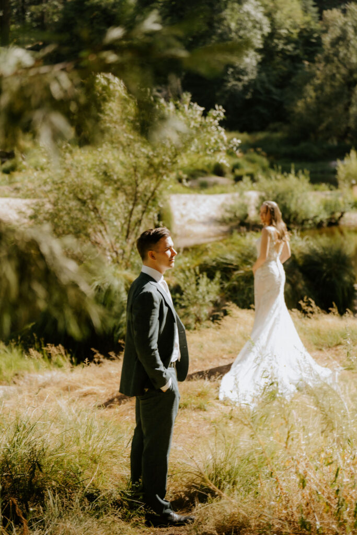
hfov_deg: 19.5
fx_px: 1041
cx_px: 178
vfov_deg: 28.8
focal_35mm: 70
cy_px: 268
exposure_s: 1/250
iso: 64
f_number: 2.8
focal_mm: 70
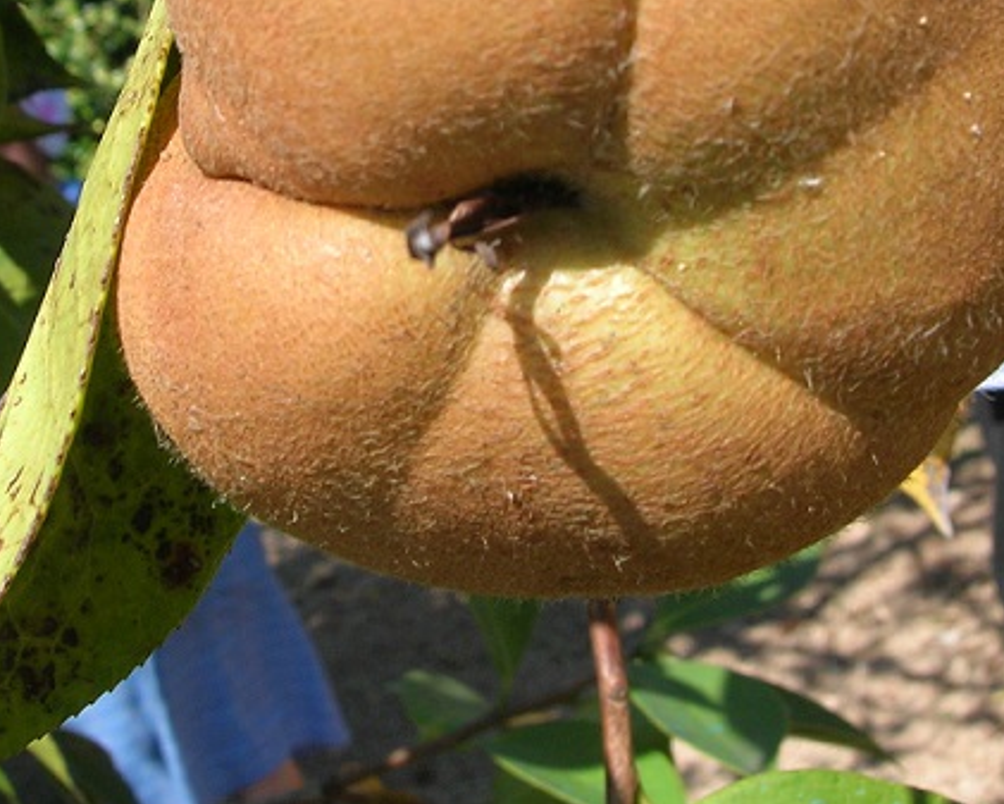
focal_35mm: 63
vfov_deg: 23.6
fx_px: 1872
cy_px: 95
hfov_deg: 30.0
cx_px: 417
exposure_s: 1/256
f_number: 4.9
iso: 50
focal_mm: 5.7
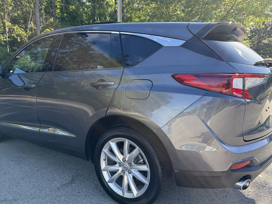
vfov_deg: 48.2
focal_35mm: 29
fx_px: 228
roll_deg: +0.3
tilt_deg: -10.2
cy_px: 111
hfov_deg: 61.5
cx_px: 120
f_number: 1.78
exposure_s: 1/1060
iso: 100
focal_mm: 6.76
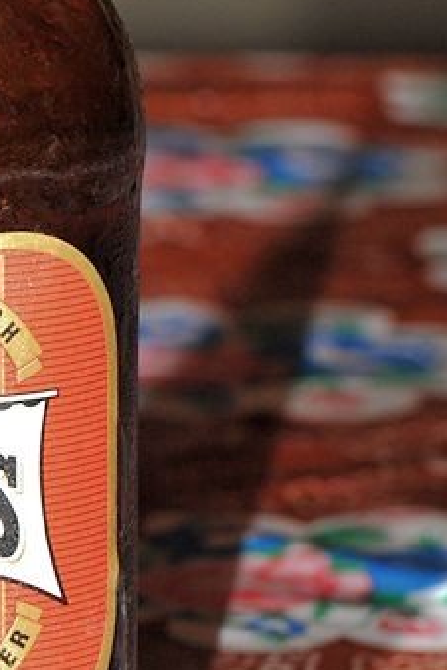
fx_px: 5904
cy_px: 113
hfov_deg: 4.3
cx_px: -108
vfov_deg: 6.5
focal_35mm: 317
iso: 800
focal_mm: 105
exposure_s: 1/30
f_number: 10
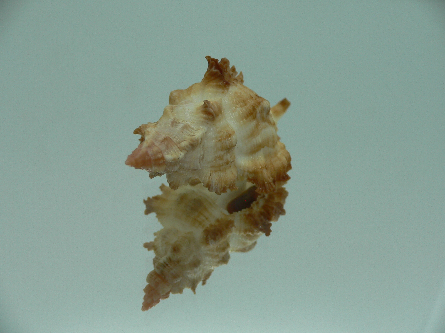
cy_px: 167
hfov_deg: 51.4
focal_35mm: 36
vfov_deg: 39.7
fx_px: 463
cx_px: 220
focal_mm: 4.6
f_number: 2.8
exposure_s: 1/60
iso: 80
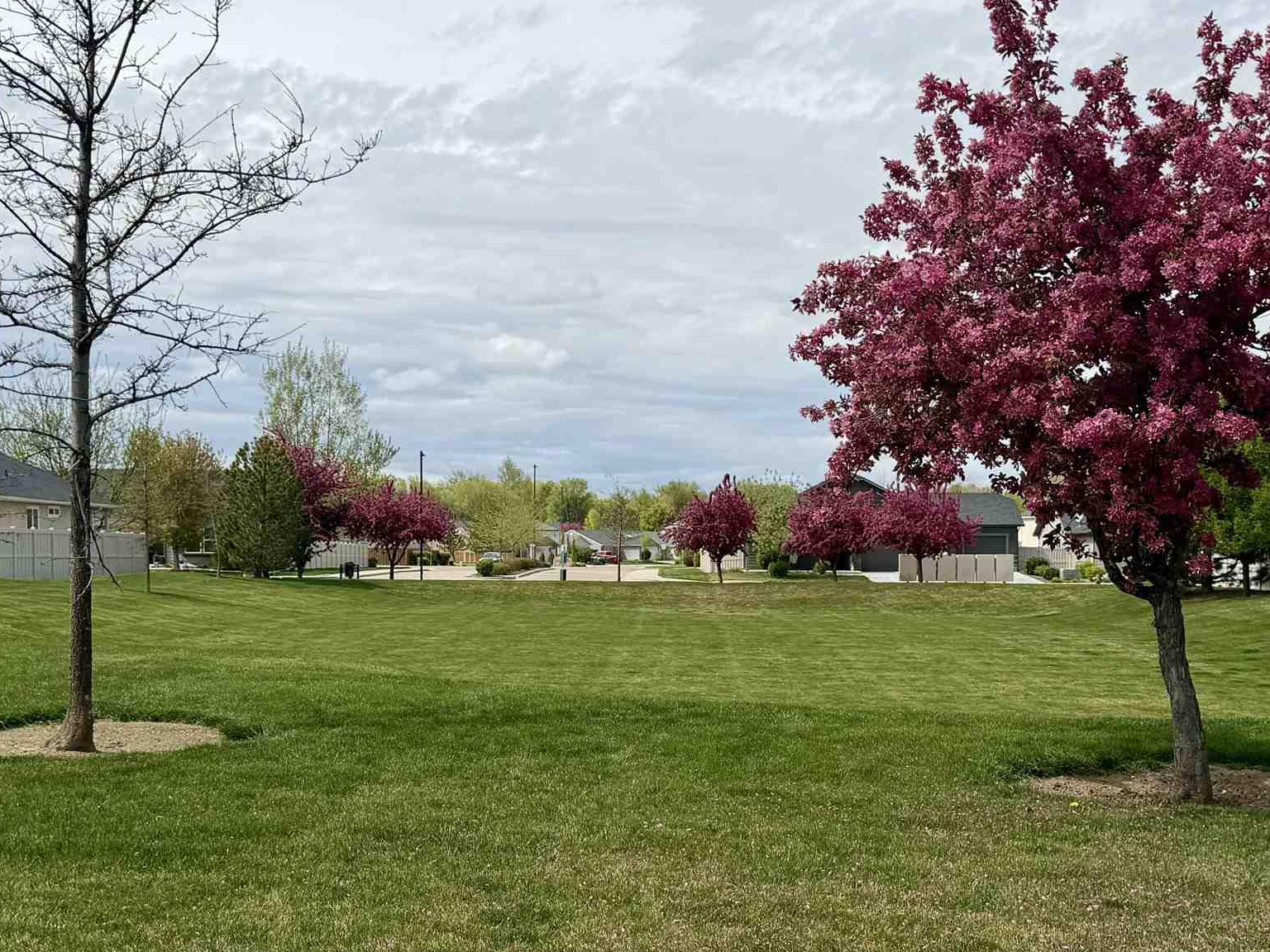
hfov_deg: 39.6
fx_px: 1761
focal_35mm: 48
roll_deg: +0.7
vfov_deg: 30.2
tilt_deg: -2.4
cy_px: 580
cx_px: 666
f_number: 1.78
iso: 80
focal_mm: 6.76
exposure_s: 1/8130
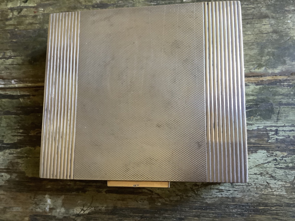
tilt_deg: -80.3
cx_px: 148
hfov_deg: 58.4
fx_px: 264
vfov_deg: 45.4
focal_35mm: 31
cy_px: 110
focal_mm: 3.3
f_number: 2.4
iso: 400
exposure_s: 1/40
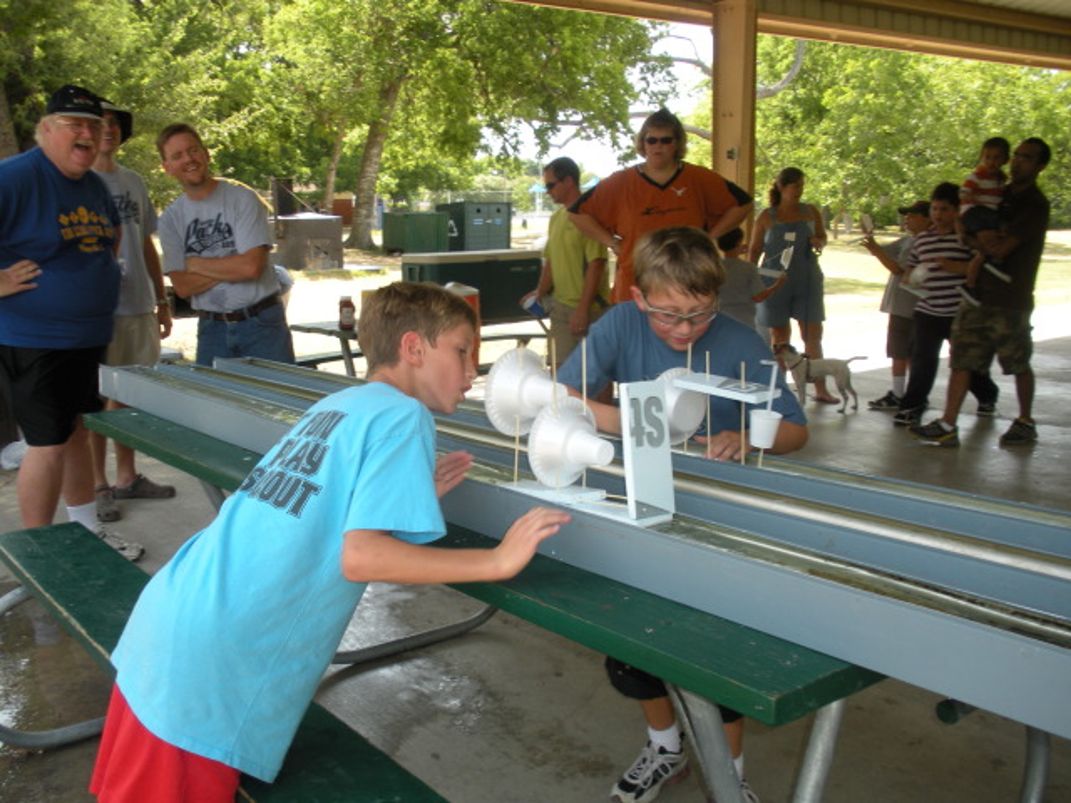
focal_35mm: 36
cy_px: 402
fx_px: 1114
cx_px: 536
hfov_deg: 51.4
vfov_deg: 39.7
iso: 64
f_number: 3.5
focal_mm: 6.3
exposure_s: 1/118
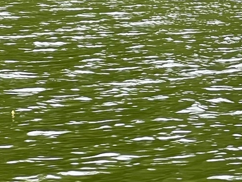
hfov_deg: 6.1
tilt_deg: -0.9
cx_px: 480
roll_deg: -0.6
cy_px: -26
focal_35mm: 318
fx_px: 2223
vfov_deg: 4.7
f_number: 2.8
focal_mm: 9
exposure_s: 1/101
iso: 32
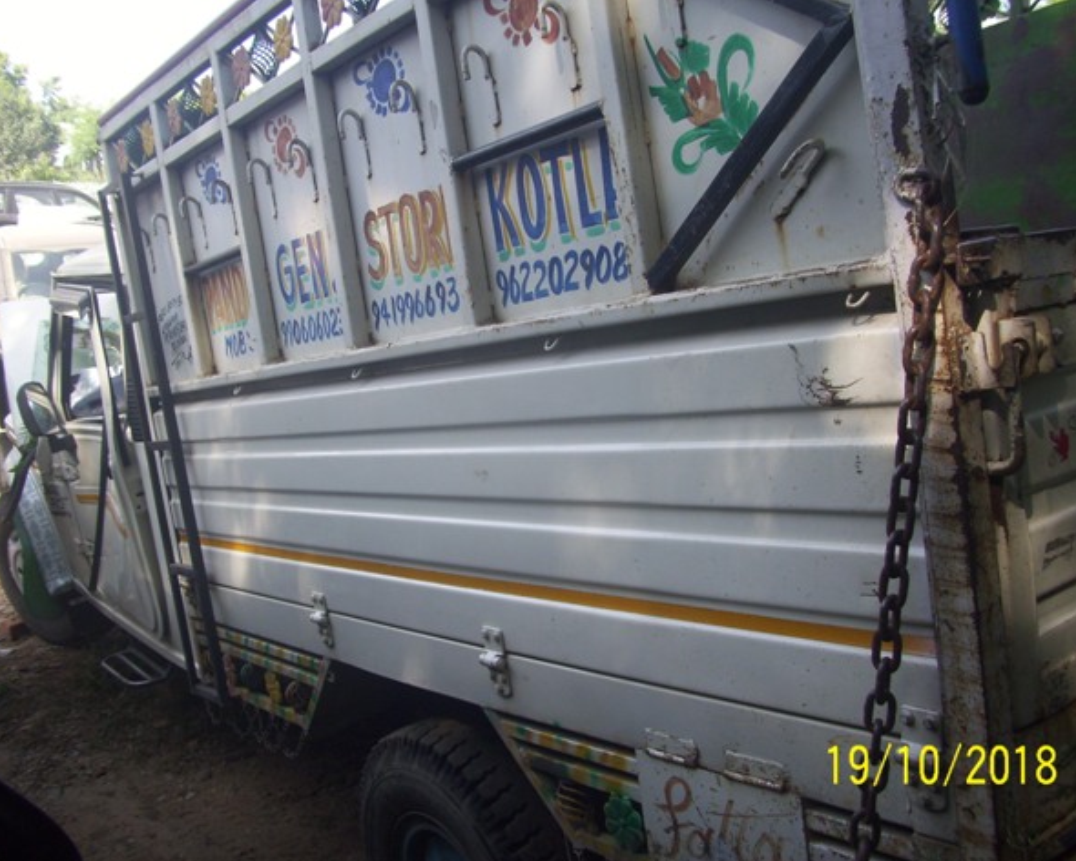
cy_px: 436
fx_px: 1146
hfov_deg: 50.3
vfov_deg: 41.2
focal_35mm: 36
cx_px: 533
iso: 80
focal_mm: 5.7
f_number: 2.9
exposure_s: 1/200
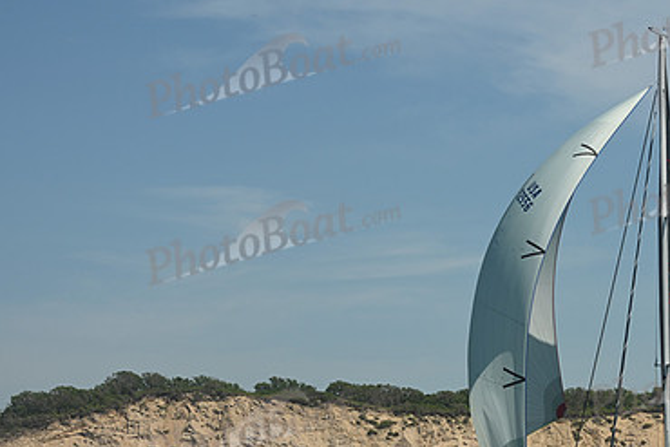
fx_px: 2774
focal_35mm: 149
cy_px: 307
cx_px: 496
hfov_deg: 13.7
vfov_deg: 9.2
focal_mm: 95
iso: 320
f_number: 10
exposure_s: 1/1000
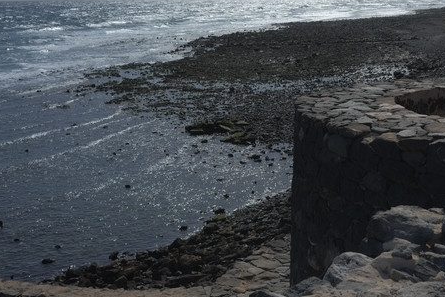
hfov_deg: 33.5
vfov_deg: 22.9
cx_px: 314
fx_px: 730
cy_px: 94
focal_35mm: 59
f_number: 5.6
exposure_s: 1/3300
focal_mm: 27
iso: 200
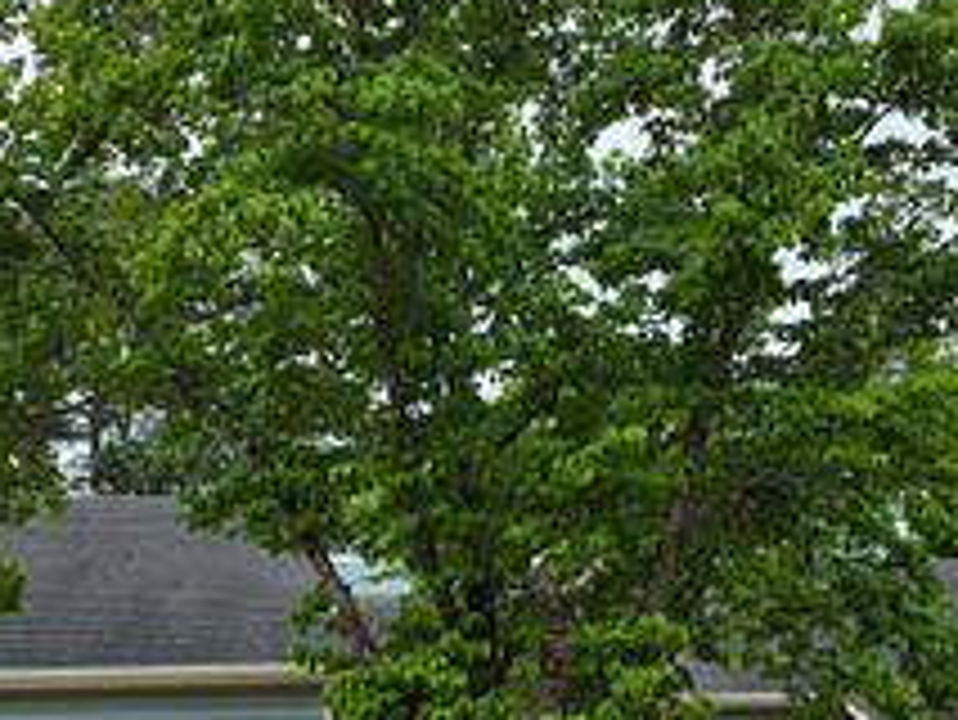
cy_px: 452
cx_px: 436
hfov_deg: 35.5
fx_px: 1495
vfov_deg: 27.0
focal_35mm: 54
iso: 80
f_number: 1.7
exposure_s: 1/6809
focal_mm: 6.3
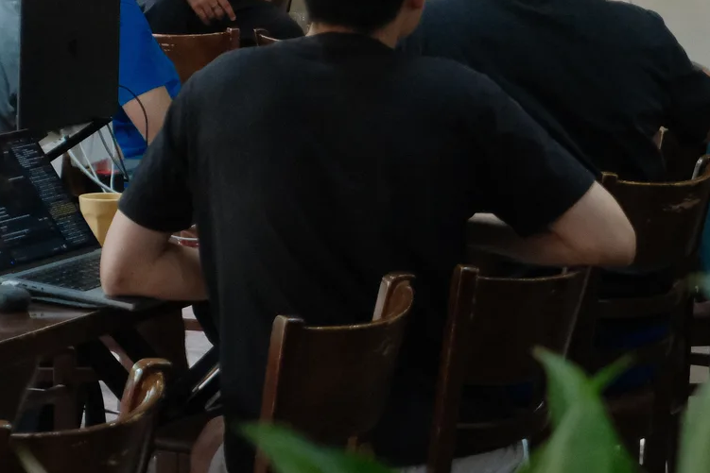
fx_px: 3215
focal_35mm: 163
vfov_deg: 8.4
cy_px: -25
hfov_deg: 12.6
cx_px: 396
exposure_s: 1/125
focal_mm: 45
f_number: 5.6
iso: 4000
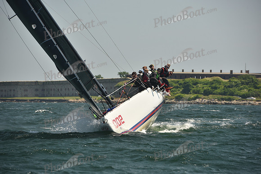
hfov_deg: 10.3
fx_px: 1450
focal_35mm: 200
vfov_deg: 6.9
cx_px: 130
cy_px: 87
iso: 250
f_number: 6.3
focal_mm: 200
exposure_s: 1/640
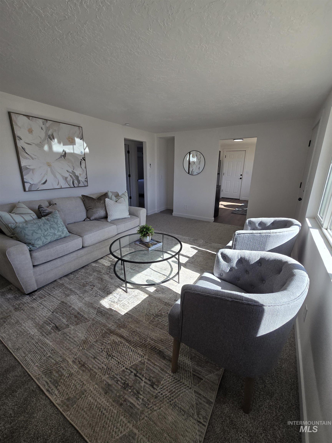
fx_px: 166
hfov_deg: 89.9
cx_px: 166
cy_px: 222
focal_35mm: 13
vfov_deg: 106.2
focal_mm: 2.2
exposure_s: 1/298
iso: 50
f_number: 2.2
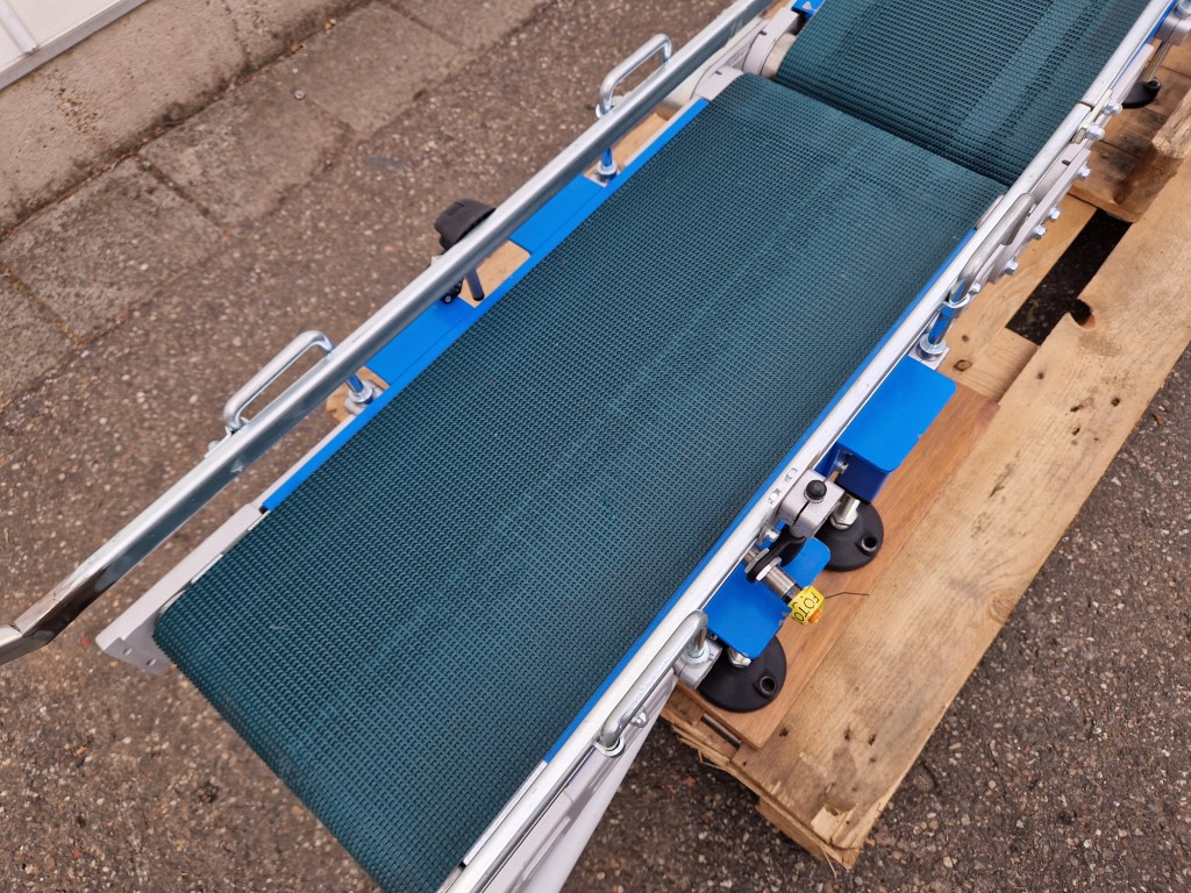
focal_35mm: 23
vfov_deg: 58.9
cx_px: 596
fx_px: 791
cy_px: 446
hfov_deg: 73.9
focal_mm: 5.4
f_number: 1.8
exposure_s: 1/542
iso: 50
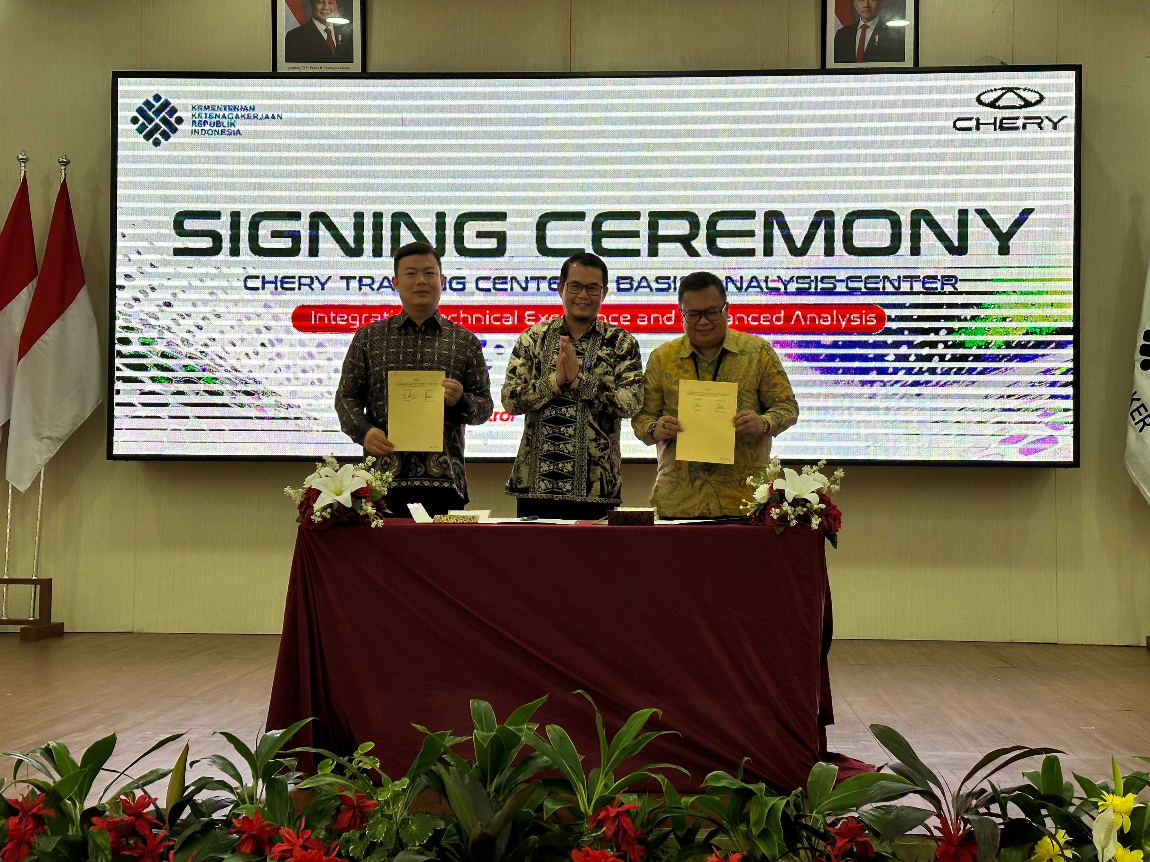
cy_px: 431
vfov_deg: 30.3
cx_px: 575
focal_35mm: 48
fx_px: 1595
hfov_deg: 39.7
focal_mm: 6.86
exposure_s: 1/186
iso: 50
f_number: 1.78
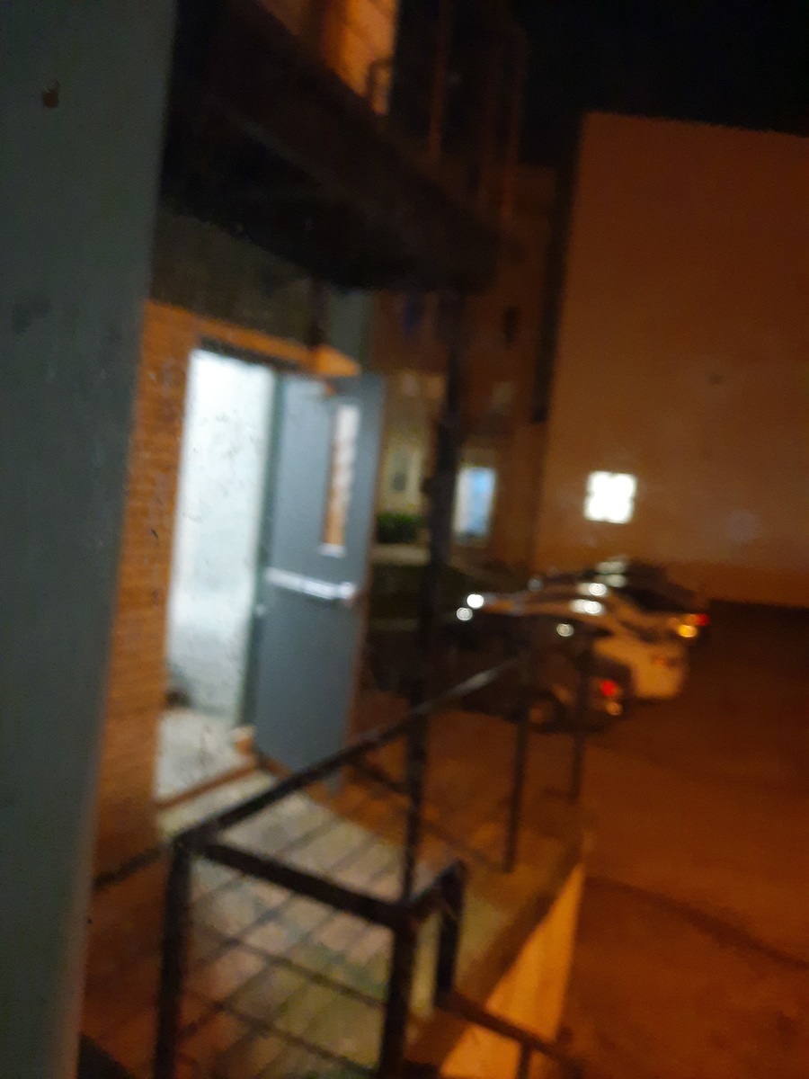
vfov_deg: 69.4
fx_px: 779
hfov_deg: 54.9
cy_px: 540
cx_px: 404
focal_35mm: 25
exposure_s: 1/10
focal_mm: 4.6
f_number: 2
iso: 640
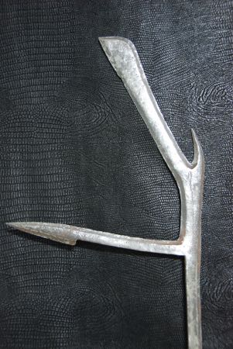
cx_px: 116
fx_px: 465
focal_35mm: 48
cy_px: 174
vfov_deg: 41.1
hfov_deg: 28.1
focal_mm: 32
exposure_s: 1/2
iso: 400
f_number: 4.2
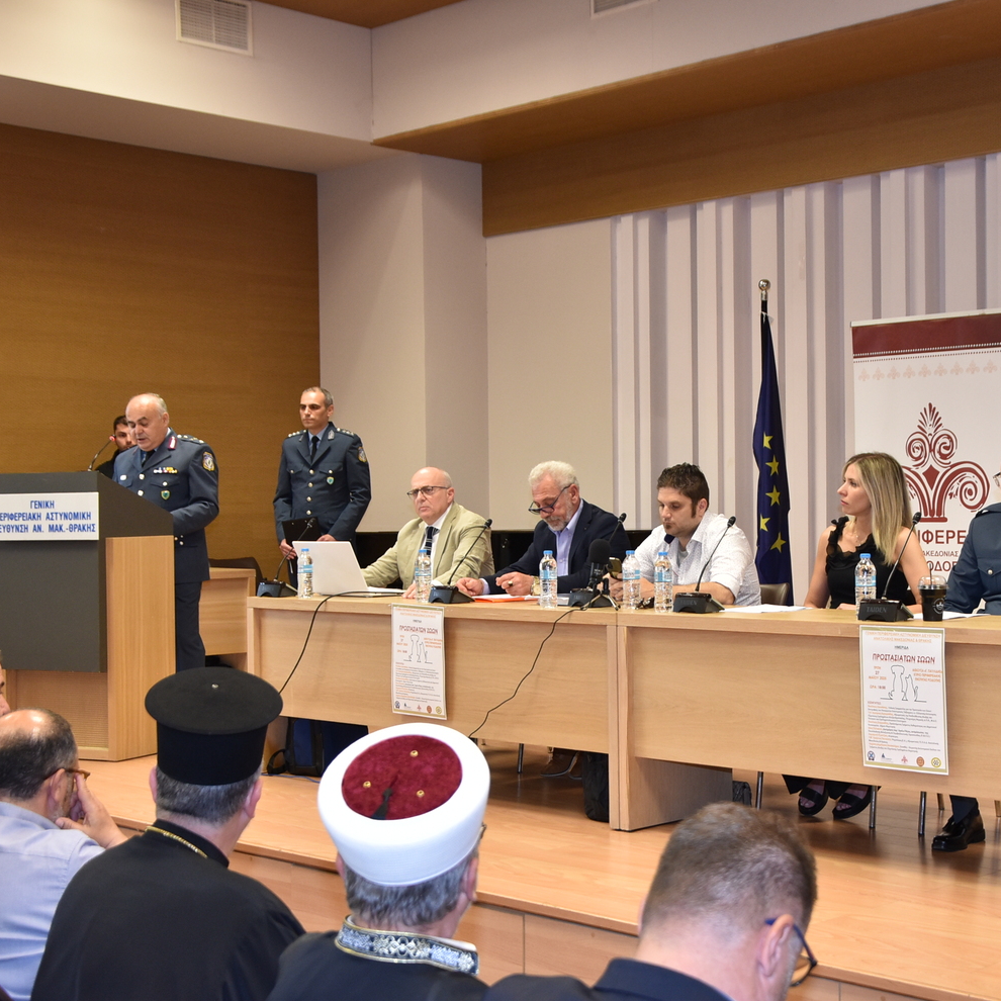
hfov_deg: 31.5
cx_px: 640
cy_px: 496
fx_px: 1767
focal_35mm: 54
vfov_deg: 31.6
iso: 720
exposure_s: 1/50
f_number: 4
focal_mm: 28
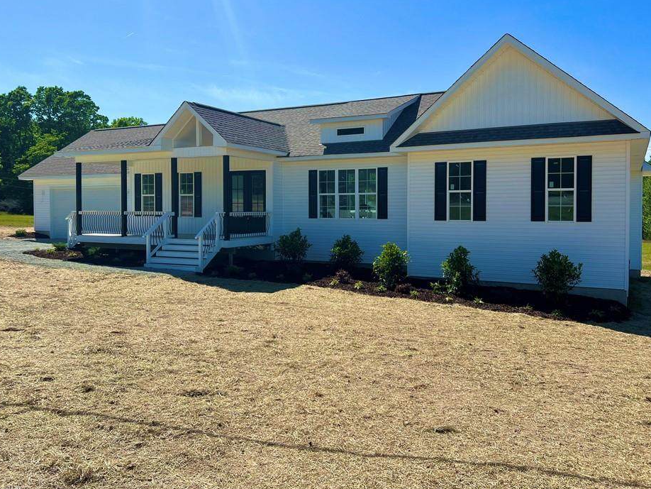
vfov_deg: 48.2
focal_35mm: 29
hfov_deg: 61.6
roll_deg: +0.3
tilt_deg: -0.8
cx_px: 342
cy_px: 224
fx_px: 546
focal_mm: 5.7
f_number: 1.5
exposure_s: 1/5319
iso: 50
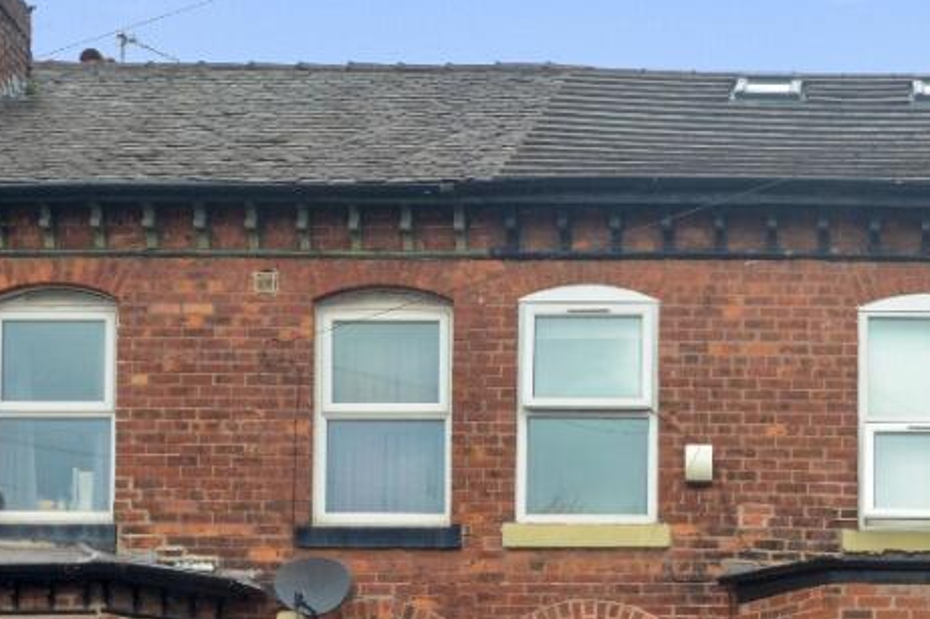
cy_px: 447
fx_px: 2066
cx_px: 954
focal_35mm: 80
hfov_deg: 24.1
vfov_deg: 17.0
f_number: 9
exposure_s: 1/200
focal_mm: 24
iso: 400
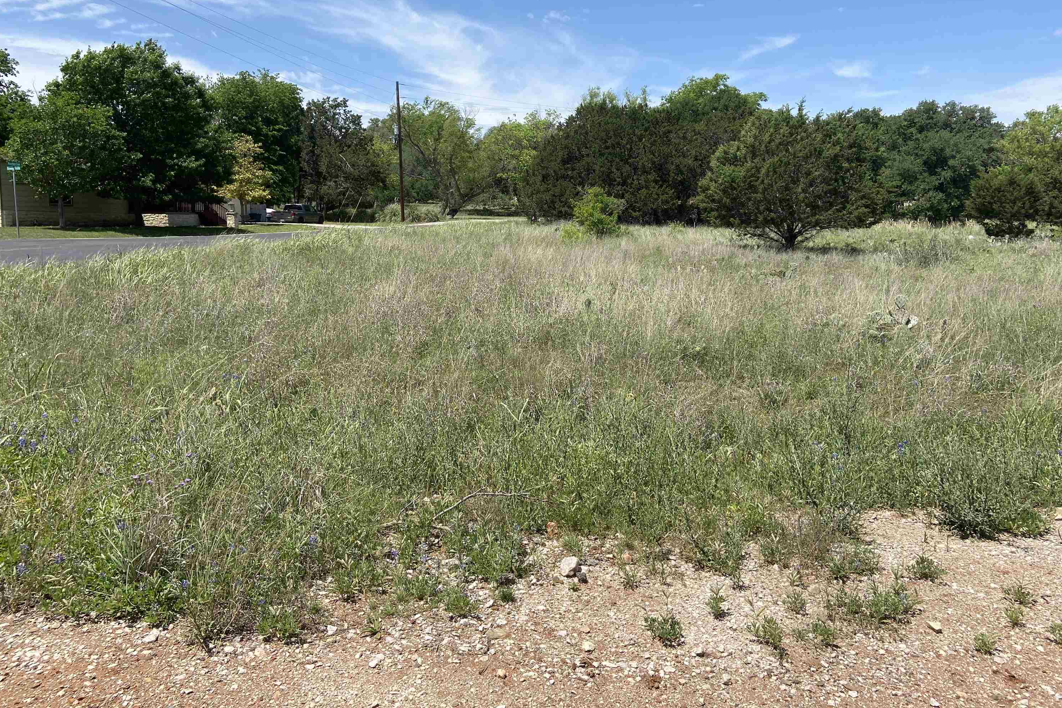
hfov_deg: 65.5
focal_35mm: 28
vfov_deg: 46.2
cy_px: 296
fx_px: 826
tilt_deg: -5.4
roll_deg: +0.0
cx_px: 529
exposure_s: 1/2890
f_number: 1.8
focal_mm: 4.25
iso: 32
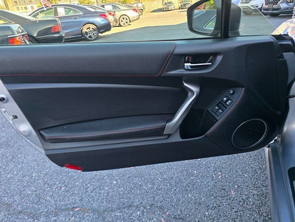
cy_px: 111
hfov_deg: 73.9
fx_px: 196
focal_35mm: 23
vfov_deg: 58.9
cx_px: 148
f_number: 1.7
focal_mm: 6.3
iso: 40
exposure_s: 1/180
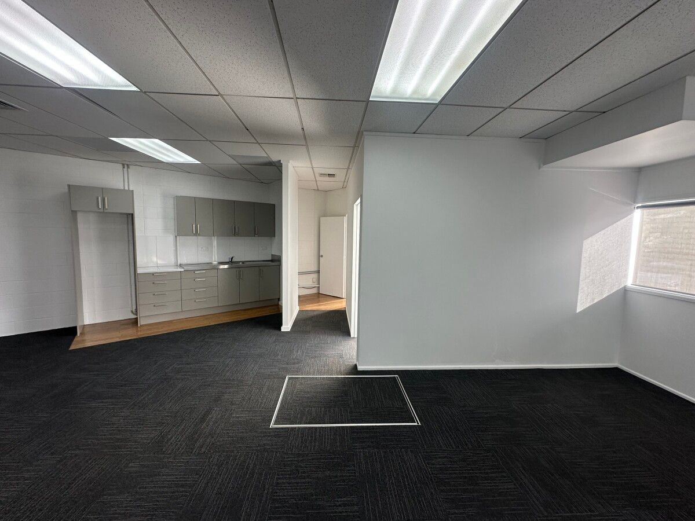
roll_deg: -0.9
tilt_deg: -5.7
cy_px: 260
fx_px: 281
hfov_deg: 102.1
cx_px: 348
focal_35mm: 14
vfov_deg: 85.7
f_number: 2.2
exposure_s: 1/100
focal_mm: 2.22
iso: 160
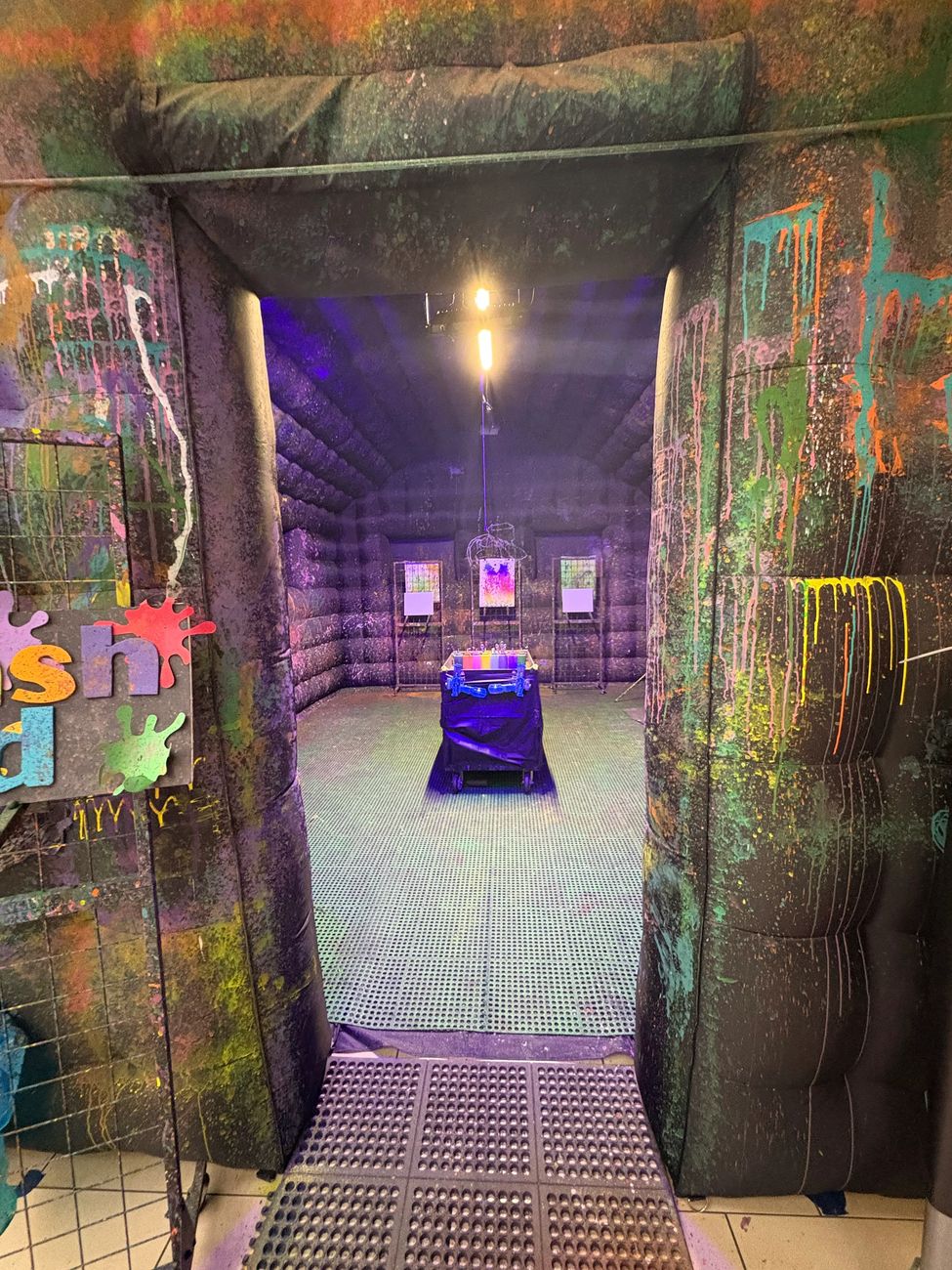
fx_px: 513
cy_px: 635
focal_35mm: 14
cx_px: 476
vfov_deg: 102.1
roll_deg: +1.8
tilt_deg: -5.4
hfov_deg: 85.7
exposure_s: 1/40
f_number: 2.2
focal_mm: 2.22
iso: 800
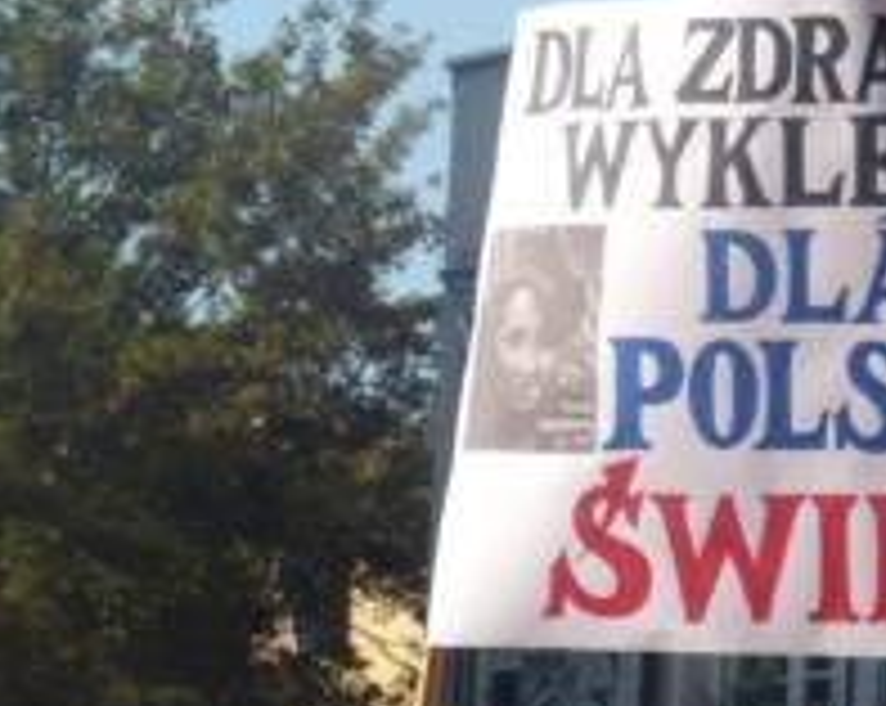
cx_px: 706
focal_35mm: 306
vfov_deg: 5.0
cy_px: 371
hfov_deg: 6.3
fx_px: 8012
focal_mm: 25
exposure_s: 1/640
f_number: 4
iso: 100
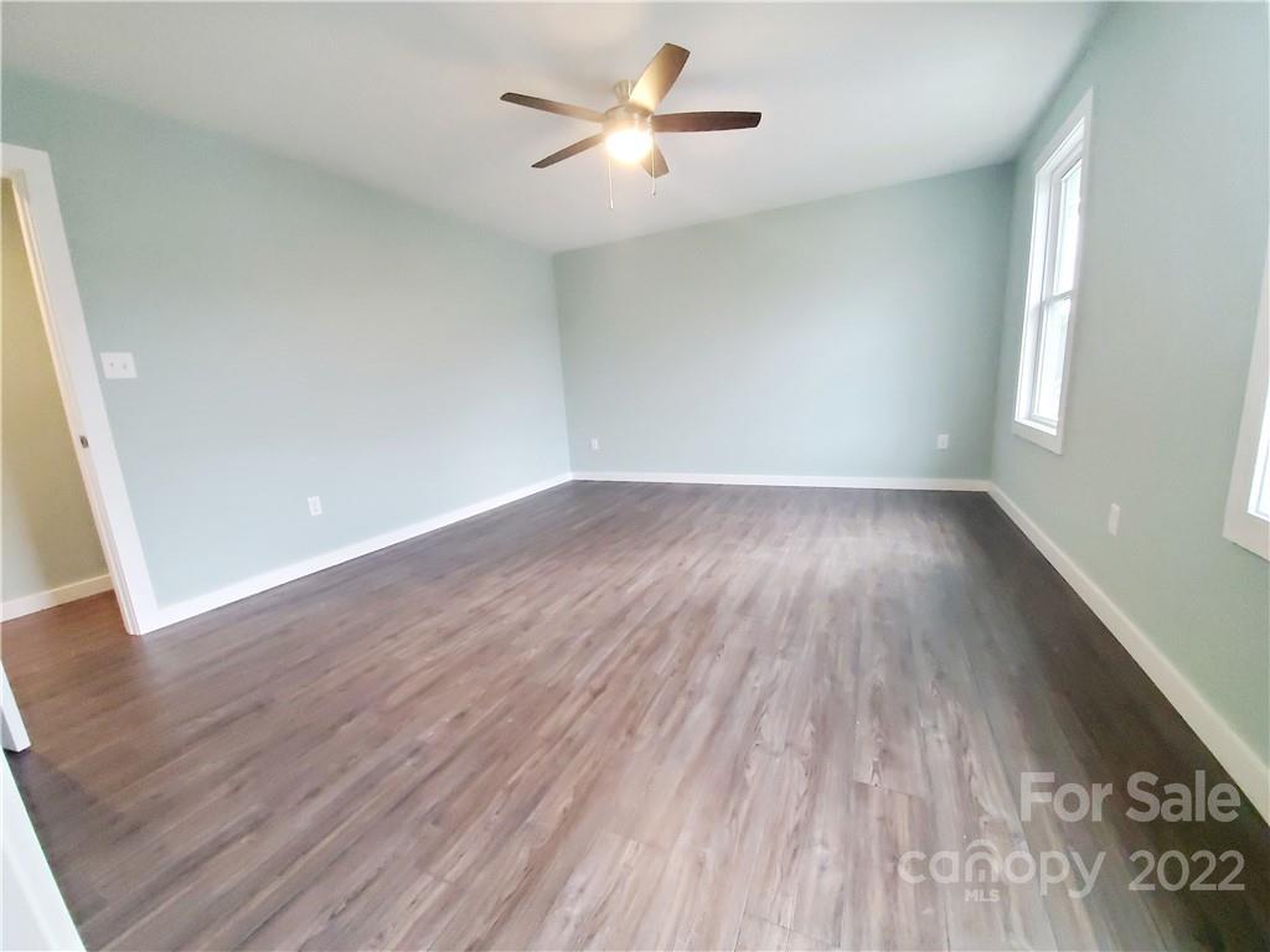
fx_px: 477
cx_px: 635
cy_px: 476
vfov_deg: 89.9
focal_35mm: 13
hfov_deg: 106.2
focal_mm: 1.8
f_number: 2.2
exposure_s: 1/59.2
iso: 500
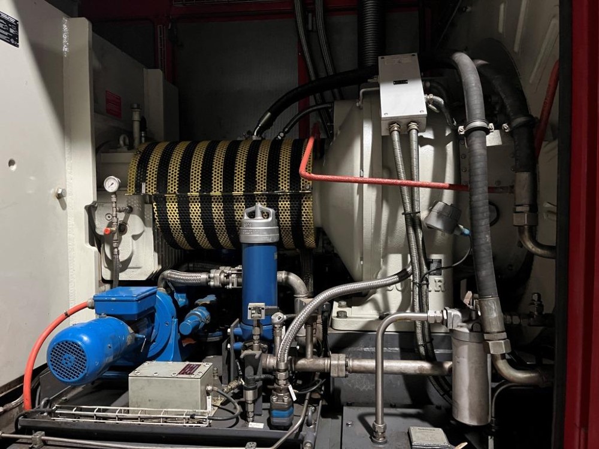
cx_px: 300
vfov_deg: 53.1
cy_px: 224
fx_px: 450
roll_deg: +0.8
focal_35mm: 26
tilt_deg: -2.4
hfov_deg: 67.3
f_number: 1.6
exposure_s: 1/25
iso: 500
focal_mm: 5.1
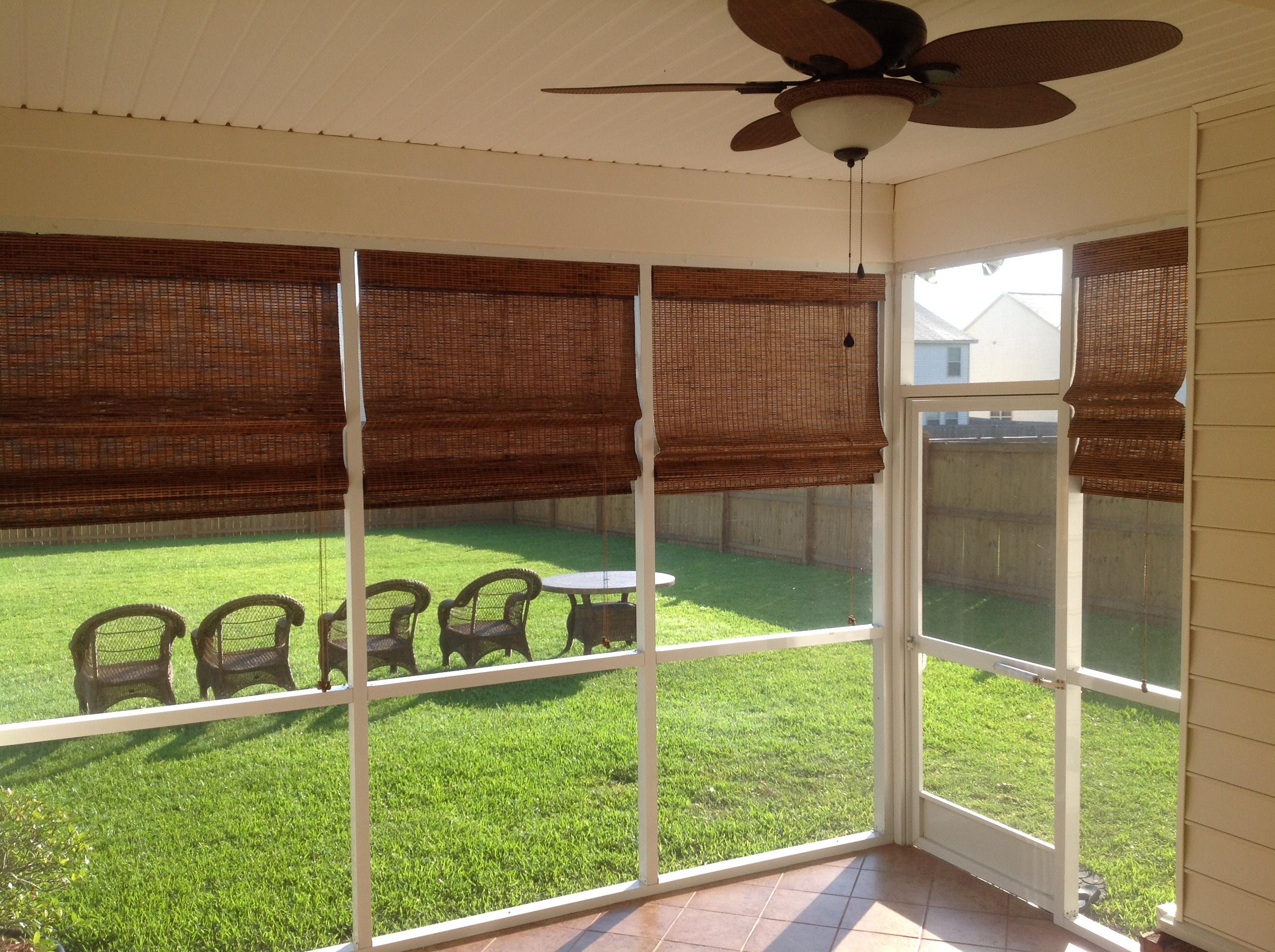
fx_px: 1287
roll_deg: +0.7
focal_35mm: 35
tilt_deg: -3.6
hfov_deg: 52.7
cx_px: 638
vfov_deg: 40.6
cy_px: 476
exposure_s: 1/288
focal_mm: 4.28
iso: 50
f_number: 2.4
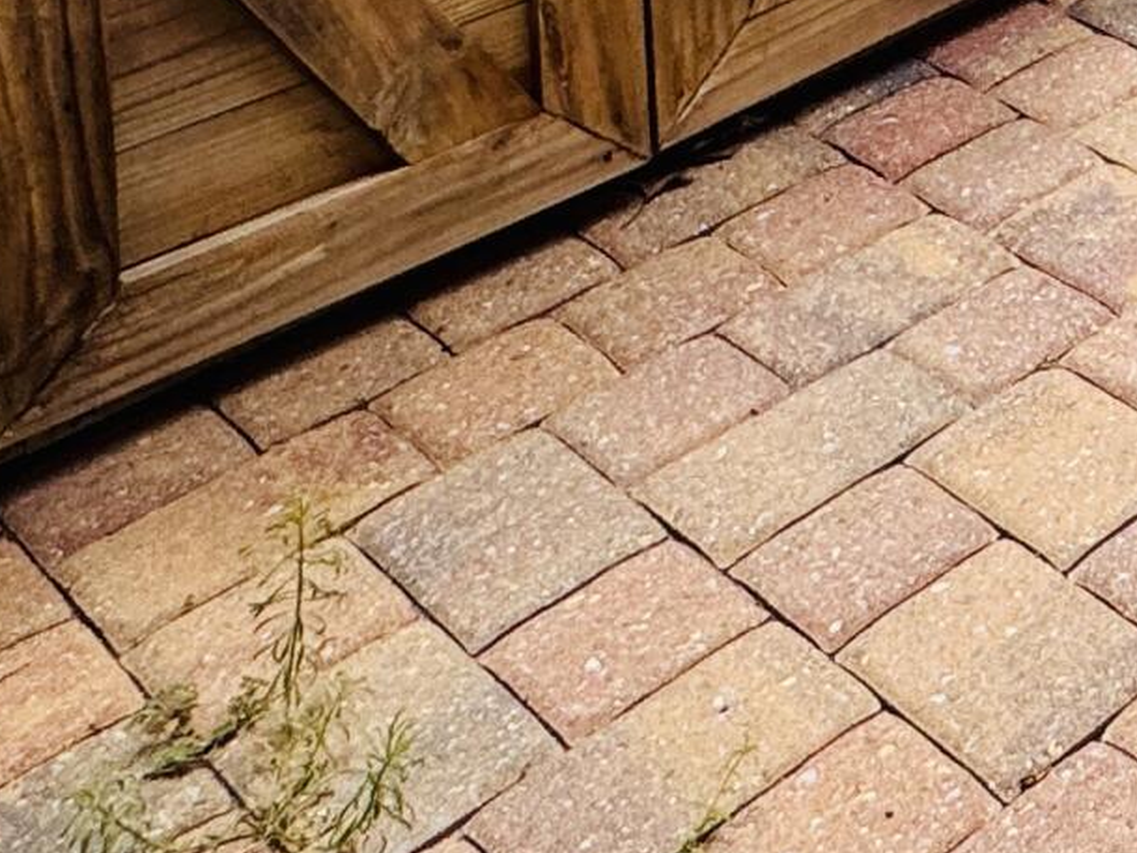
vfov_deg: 15.8
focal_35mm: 69
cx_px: 1936
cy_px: -941
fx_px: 2267
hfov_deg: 21.1
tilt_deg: -5.0
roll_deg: +0.0
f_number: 2.2
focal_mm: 2.22
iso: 50
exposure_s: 1/1880
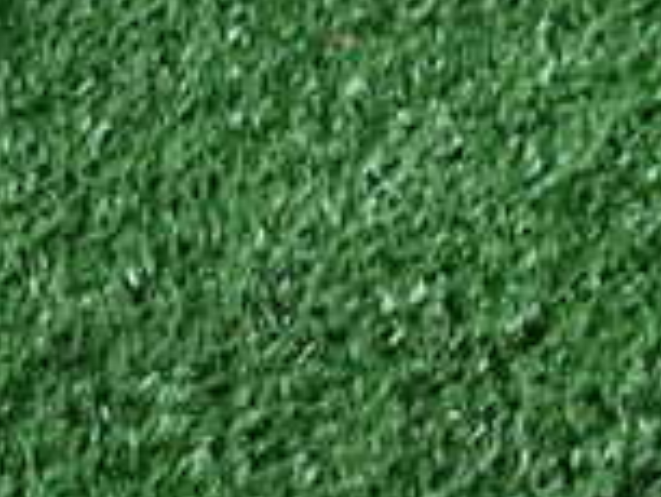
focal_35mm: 98
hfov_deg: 17.0
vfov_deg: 15.1
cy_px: 169
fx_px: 1873
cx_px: -484
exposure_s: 1/60
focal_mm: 4.5
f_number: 2
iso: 160
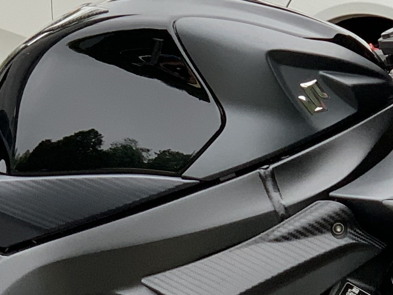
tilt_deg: -19.9
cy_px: 338
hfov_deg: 9.4
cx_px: 82
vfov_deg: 7.0
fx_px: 2385
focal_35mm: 210
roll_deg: +1.1
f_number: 2.4
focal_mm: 6
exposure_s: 1/122
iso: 80
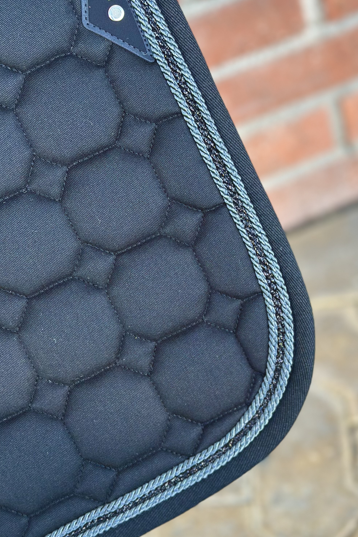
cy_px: 261
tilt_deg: -36.5
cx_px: 202
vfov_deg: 29.7
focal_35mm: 68
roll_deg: +17.1
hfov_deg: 20.0
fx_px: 1014
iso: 80
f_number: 1.78
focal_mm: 6.86
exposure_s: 1/176
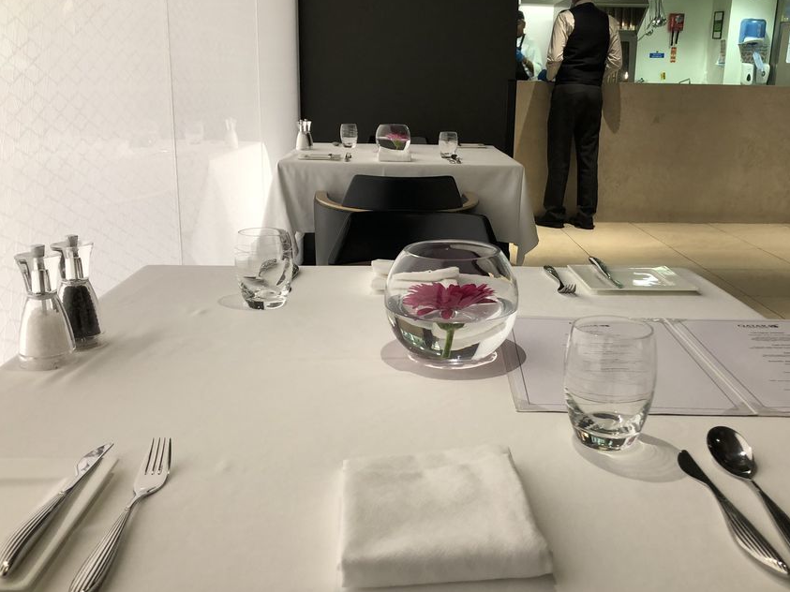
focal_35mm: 34
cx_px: 433
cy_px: 288
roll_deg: -0.7
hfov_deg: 53.9
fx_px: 776
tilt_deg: -14.9
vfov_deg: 41.8
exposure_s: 1/20
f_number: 1.8
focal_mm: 3.99
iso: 40
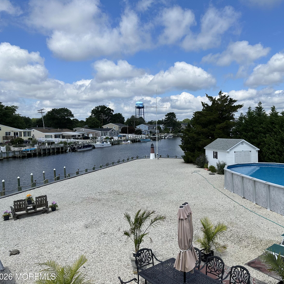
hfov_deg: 54.8
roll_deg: +0.6
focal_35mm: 29
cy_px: 144
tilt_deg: -4.2
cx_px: 182
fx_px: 269
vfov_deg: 55.6
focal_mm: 6.86
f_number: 1.78
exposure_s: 1/6623
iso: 80
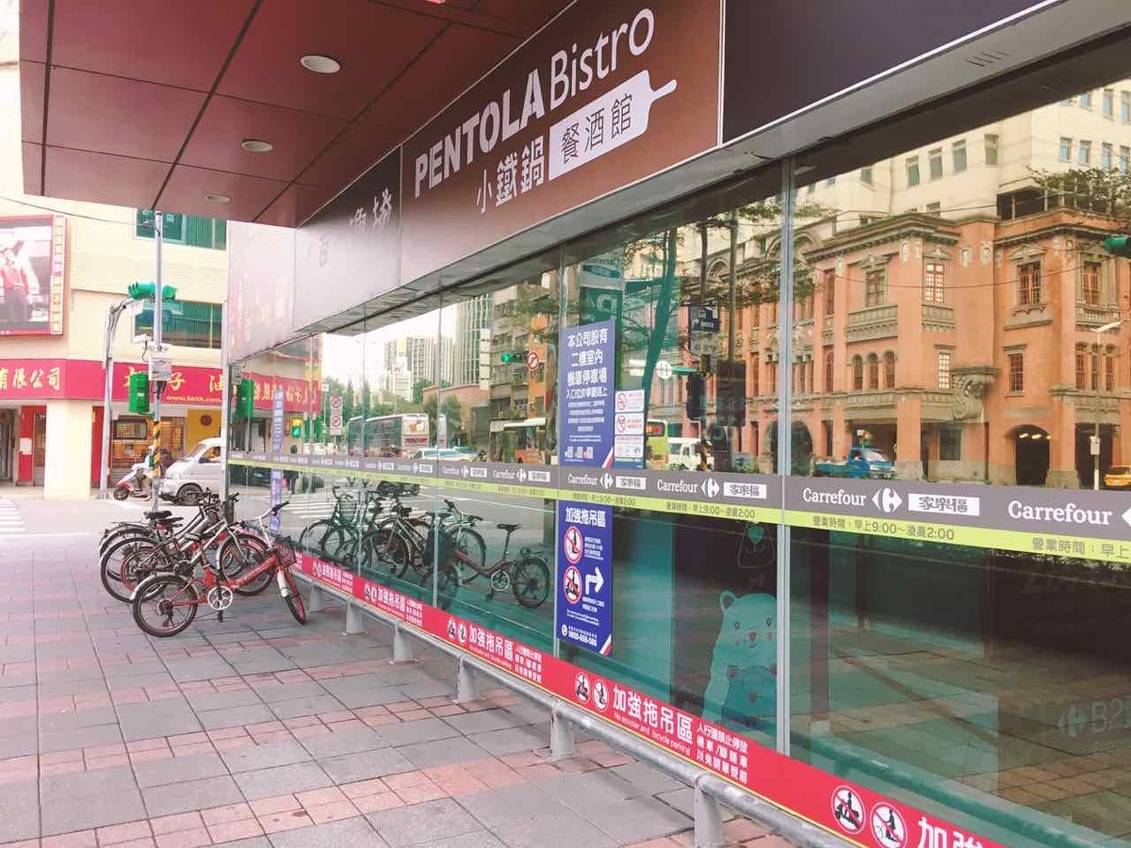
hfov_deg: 61.7
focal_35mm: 29
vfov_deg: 48.2
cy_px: 424
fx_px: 948
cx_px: 566
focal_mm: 4.15
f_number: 2.2
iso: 25
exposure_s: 1/40
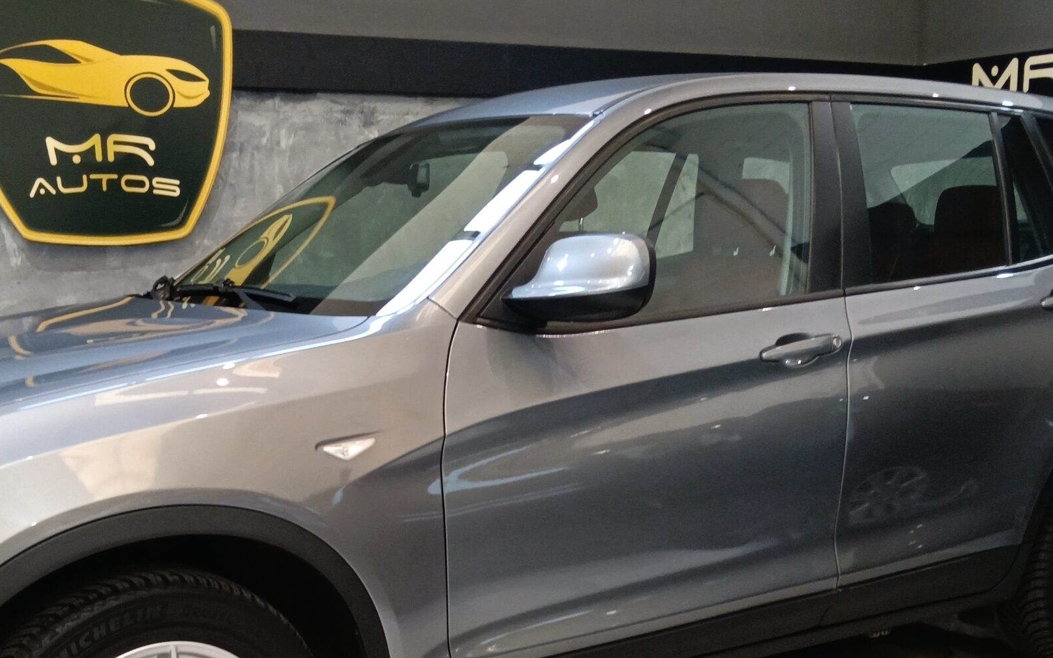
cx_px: 436
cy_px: 523
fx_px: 1320
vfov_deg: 27.5
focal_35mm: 46
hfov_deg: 43.3
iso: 320
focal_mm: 3.98
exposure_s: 1/33.3
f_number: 16
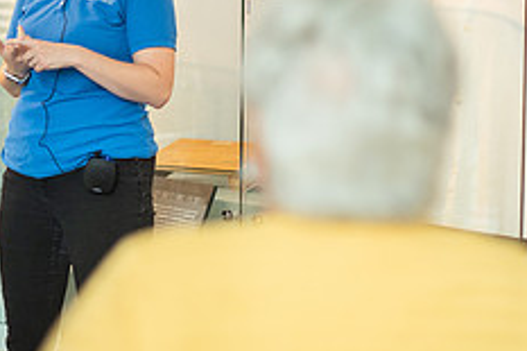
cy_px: 69
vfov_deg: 10.7
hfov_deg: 16.0
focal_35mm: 127
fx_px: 1858
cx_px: 114
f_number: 1.8
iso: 640
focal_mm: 50
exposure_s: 1/200
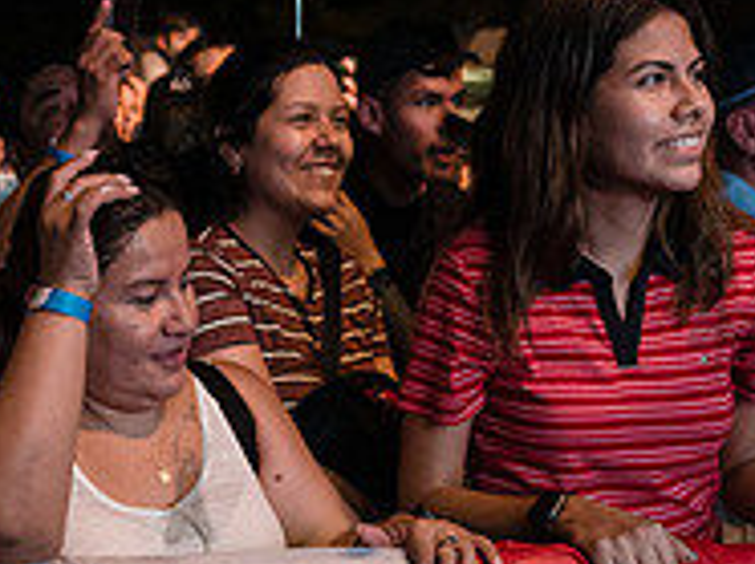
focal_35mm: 72
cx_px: 187
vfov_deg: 20.1
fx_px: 1568
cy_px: 473
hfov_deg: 26.7
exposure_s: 1/125
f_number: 3.2
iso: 3200
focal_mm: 24
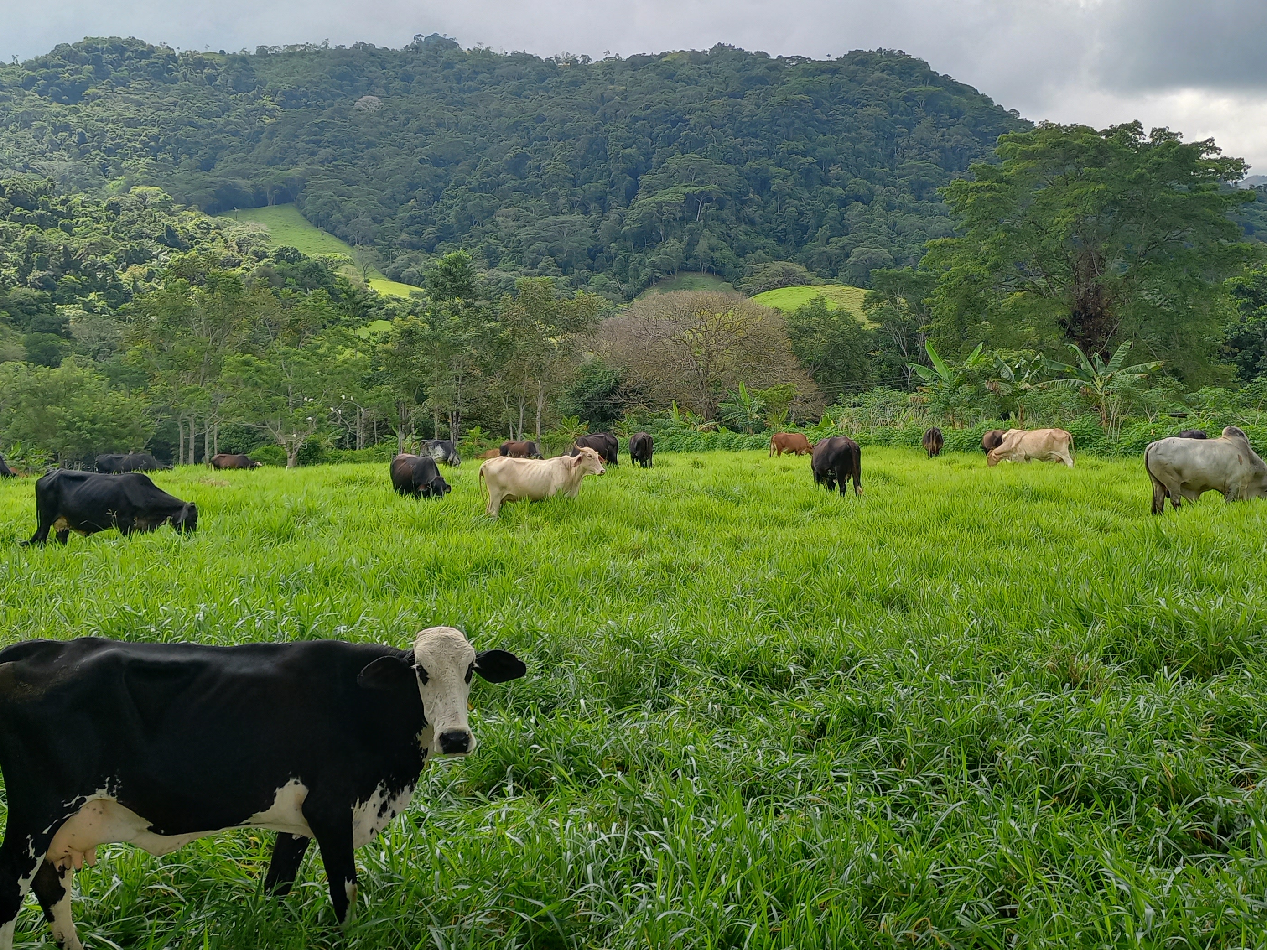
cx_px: 661
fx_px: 1318
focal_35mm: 36
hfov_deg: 51.3
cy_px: 383
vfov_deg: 39.5
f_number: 1.8
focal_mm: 4.65
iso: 50
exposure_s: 1/545
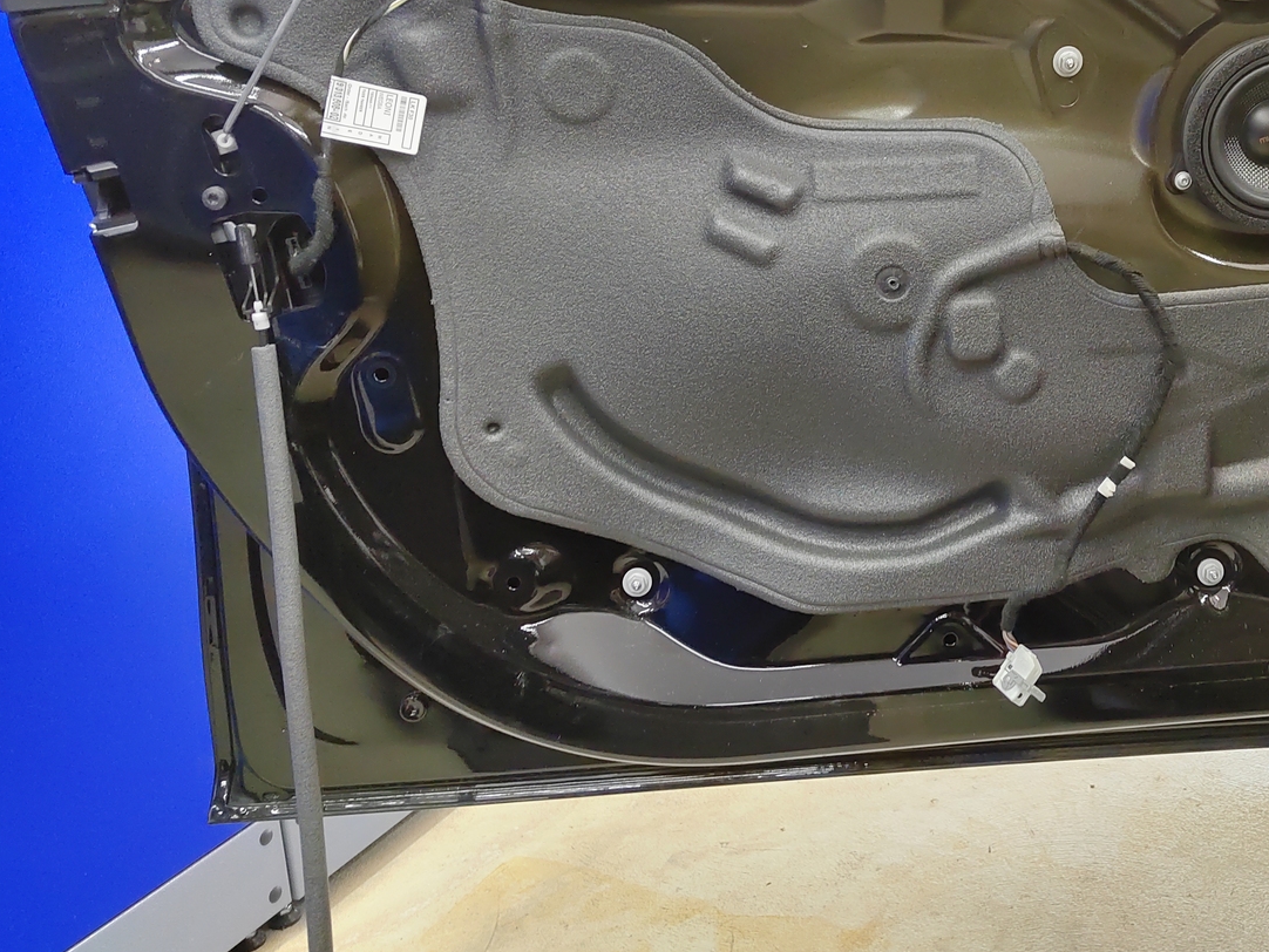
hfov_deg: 52.0
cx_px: 928
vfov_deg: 41.2
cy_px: 304
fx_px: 1247
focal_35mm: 34
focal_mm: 5.52
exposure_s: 1/50
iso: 1278
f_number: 1.9
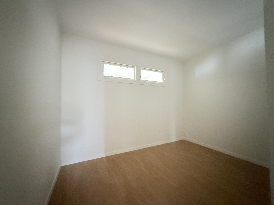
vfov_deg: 85.7
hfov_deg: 102.1
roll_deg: -0.1
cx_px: 137
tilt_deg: +1.6
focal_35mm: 14
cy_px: 102
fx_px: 111
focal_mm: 2.22
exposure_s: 1/39
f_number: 2.2
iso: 1600
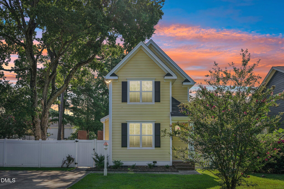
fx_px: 237
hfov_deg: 61.9
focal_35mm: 30
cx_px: 142
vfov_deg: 43.6
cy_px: 94
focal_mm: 30
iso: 100
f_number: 8
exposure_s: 1/100
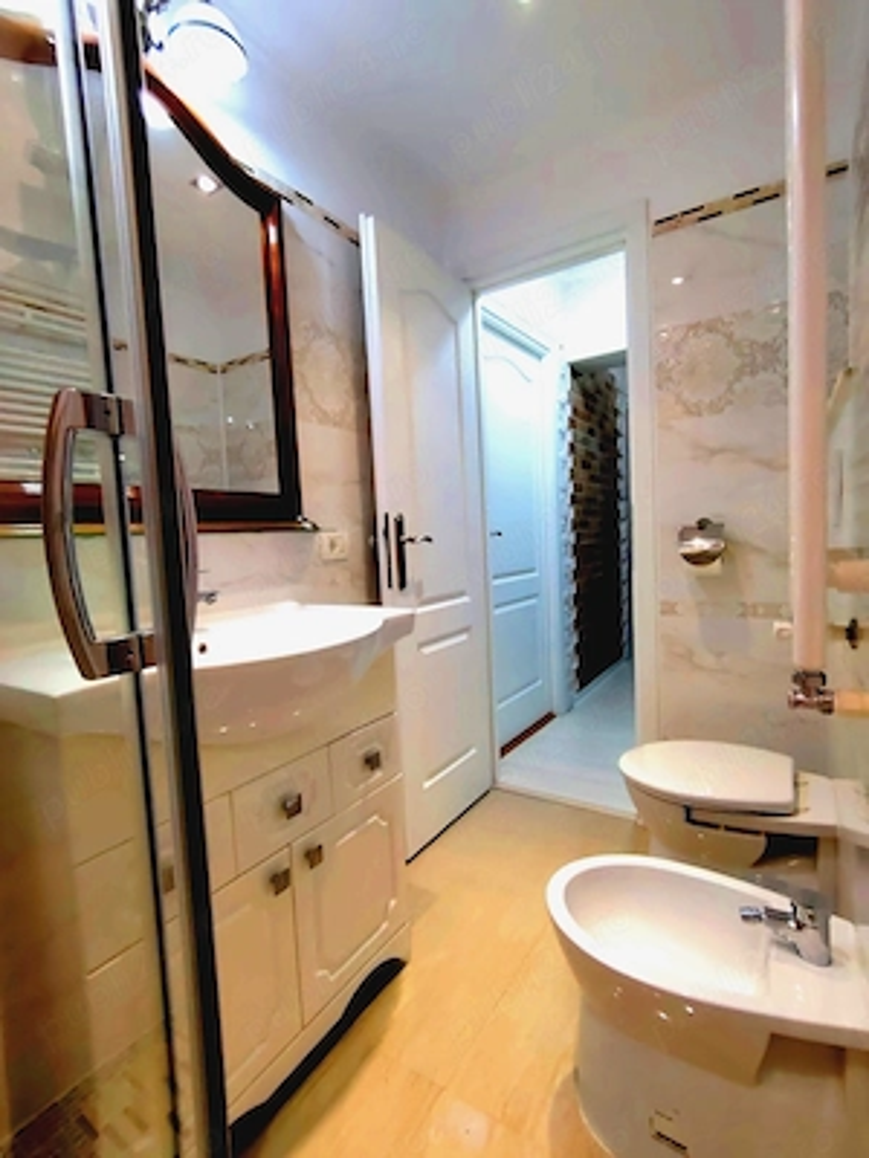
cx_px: 434
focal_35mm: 17
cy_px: 579
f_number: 2.2
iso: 255
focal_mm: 1.42
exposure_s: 1/100
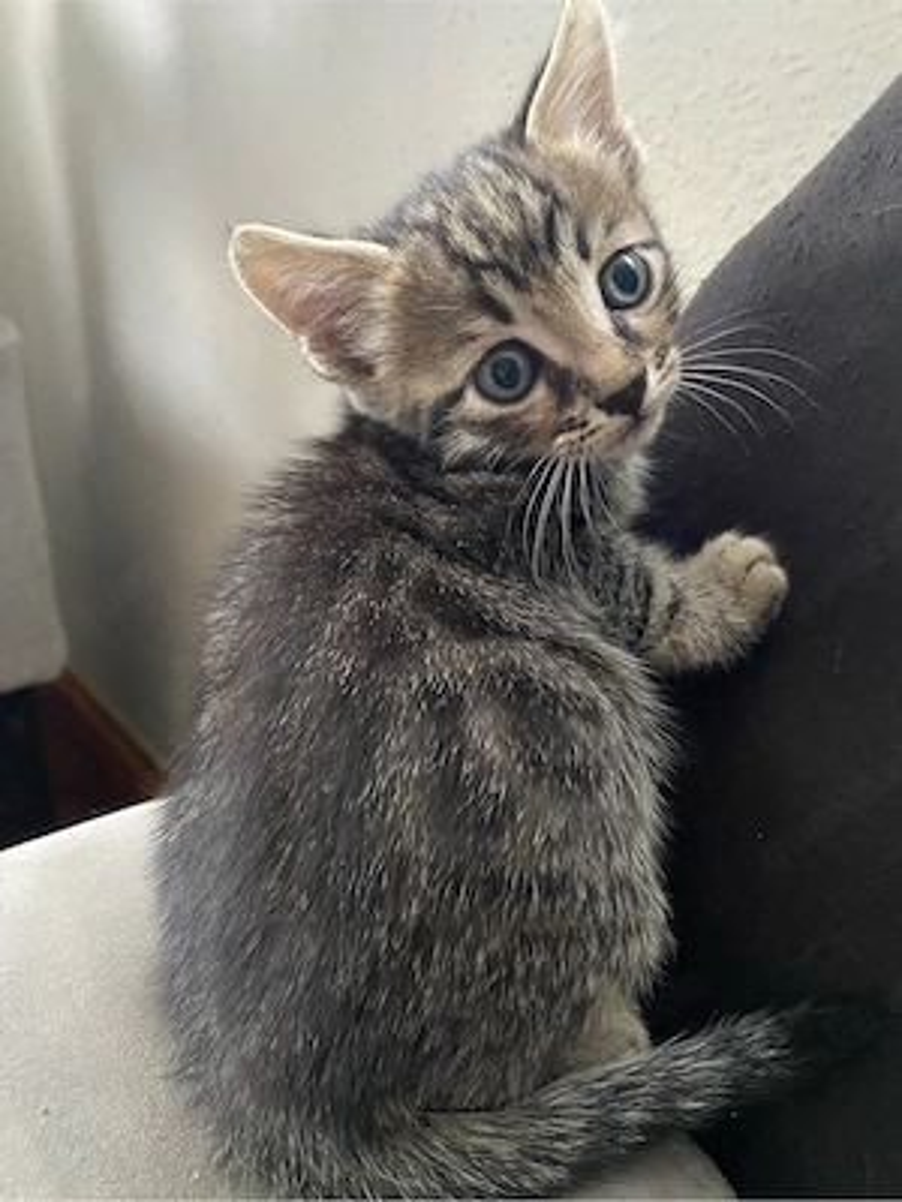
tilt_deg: -23.3
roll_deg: -0.3
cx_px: 451
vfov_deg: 67.3
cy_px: 601
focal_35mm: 26
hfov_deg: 53.1
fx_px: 903
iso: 800
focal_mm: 4.25
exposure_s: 1/30
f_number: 1.8
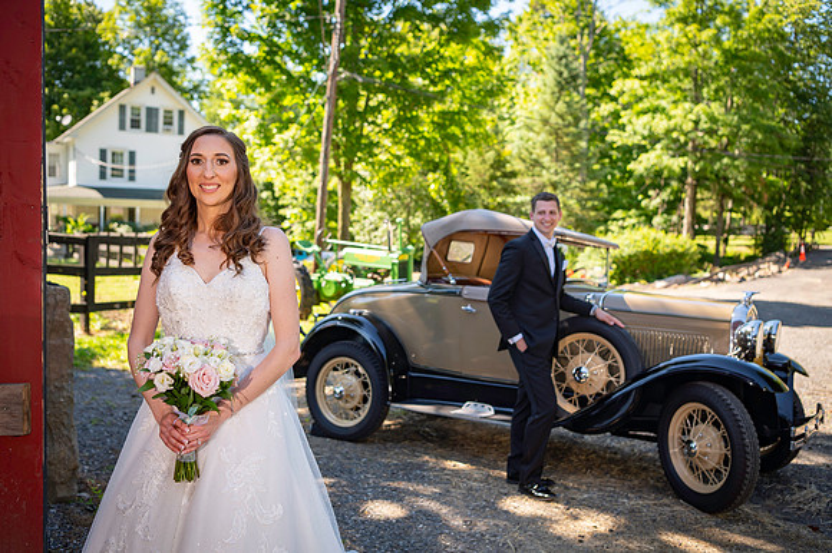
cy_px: 276
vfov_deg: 38.8
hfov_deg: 55.8
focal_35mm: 34
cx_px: 416
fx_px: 785
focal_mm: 34
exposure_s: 1/320
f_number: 3.2
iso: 100
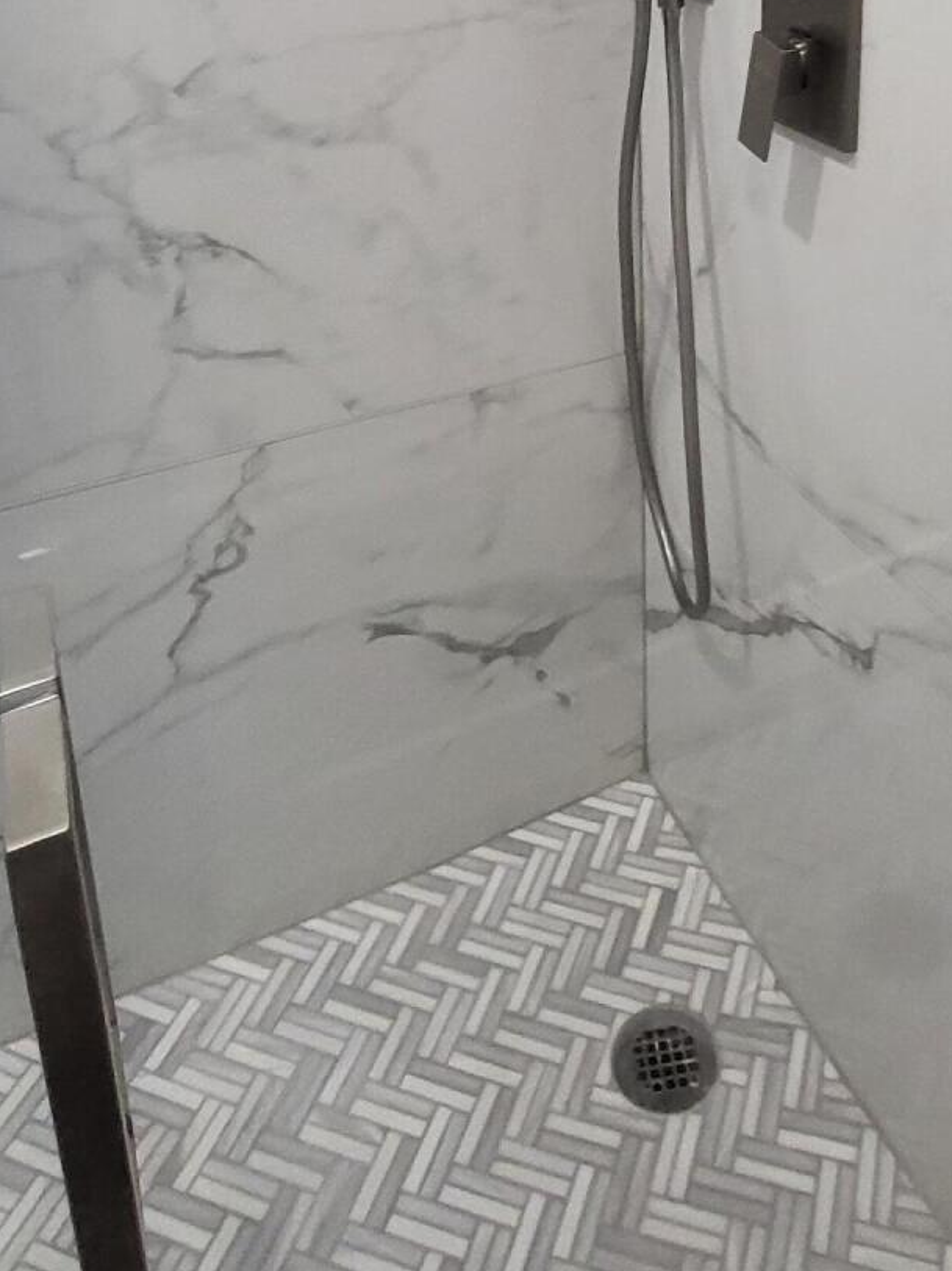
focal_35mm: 32
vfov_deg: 50.1
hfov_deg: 43.3
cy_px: 113
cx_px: 658
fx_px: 1174
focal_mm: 1.74
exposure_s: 1/60
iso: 160
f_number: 2.2
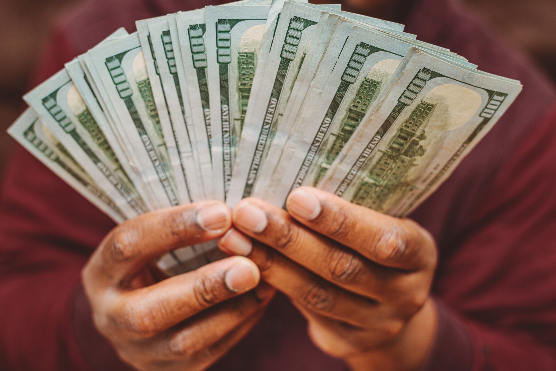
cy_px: 193
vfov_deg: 25.1
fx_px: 834
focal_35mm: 54
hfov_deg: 36.9
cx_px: 276
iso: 160
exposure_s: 1/200
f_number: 3.2
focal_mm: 50
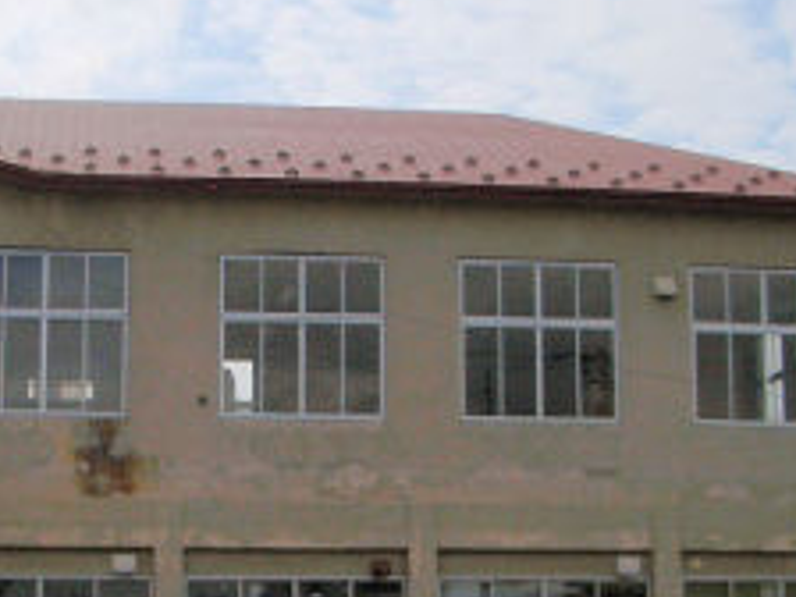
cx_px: 217
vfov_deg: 18.4
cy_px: 398
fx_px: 1840
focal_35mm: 80
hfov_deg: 24.2
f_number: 4.3
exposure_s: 1/2000
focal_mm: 5.8
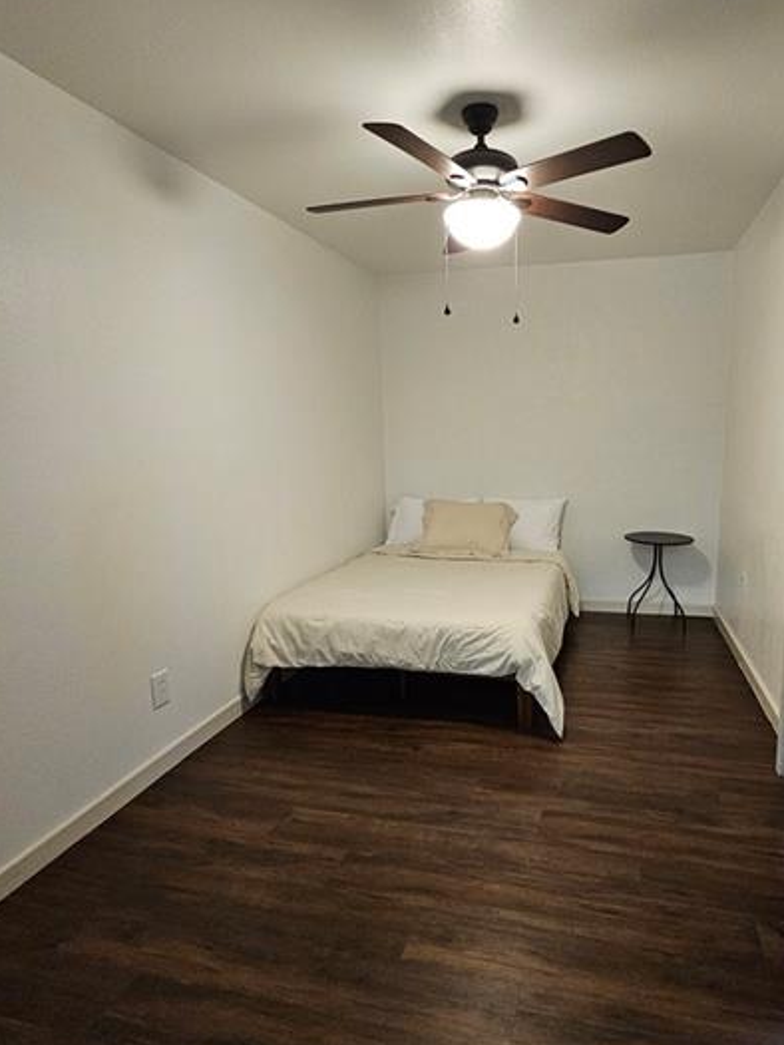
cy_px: 523
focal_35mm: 19
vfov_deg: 84.7
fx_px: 574
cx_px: 468
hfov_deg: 68.1
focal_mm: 2.2
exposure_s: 1/30
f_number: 2.2
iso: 640
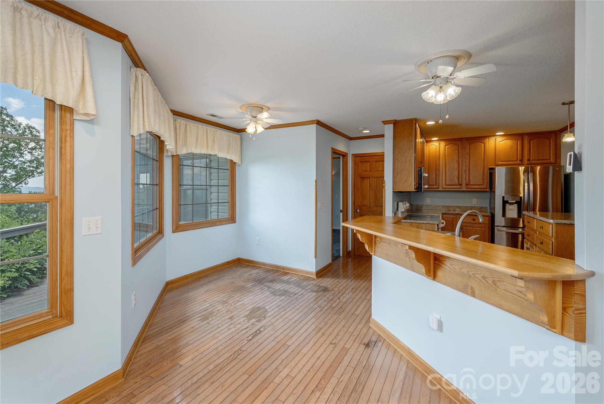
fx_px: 252
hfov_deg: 100.4
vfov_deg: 77.4
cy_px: 202
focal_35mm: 15
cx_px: 302
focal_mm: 15
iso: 320
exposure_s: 1/100
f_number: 7.1
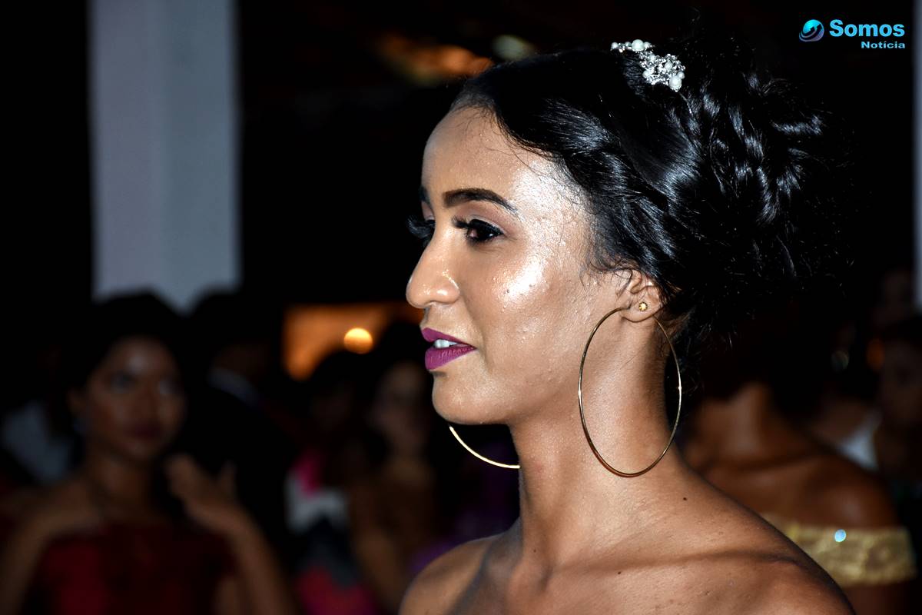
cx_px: 461
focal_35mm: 158
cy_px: 308
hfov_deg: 13.0
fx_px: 4033
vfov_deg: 8.7
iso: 1000
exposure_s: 1/100
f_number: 5.6
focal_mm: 105
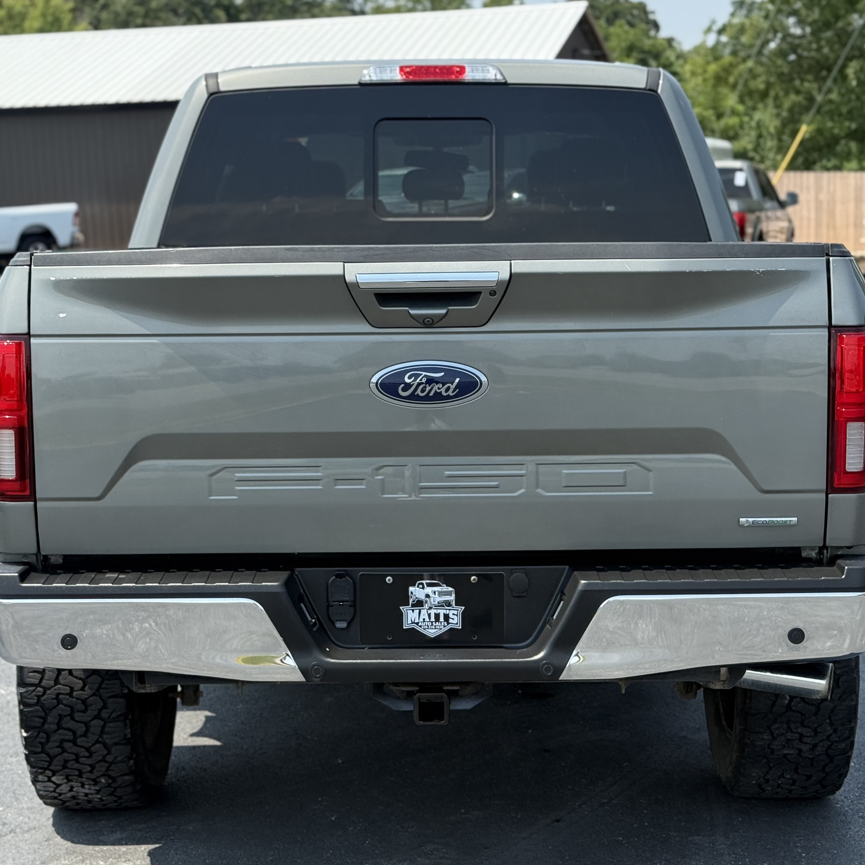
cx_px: 423
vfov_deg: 26.1
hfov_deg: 26.1
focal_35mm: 66
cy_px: 436
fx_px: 1866
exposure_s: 1/2494
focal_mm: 6.76
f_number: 1.78
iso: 100
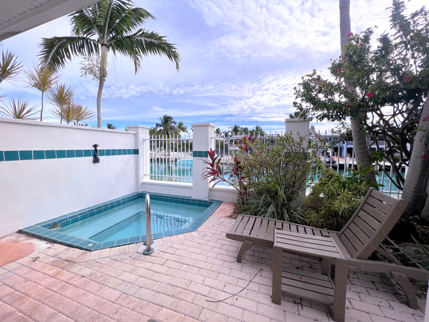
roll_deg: -0.6
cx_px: 214
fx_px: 161
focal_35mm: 13
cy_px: 161
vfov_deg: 89.9
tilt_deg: -4.6
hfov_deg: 106.2
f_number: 1.8
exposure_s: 1/1946
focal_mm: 1.57
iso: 32
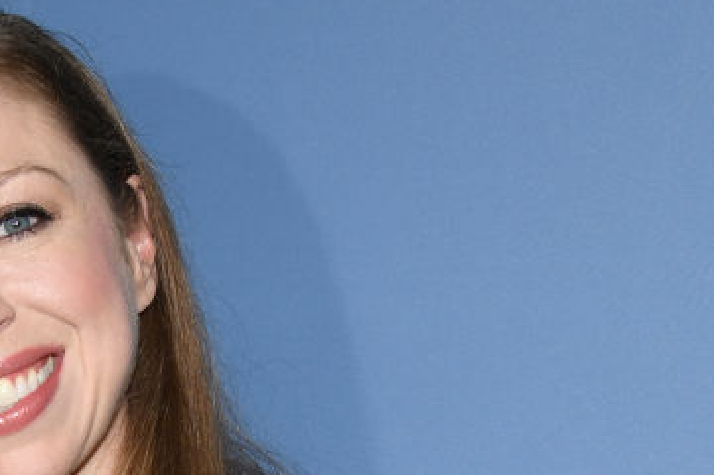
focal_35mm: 99
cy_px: 604
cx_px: -156
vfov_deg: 13.4
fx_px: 1963
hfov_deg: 19.4
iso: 500
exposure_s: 1/250
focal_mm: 35
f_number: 6.3
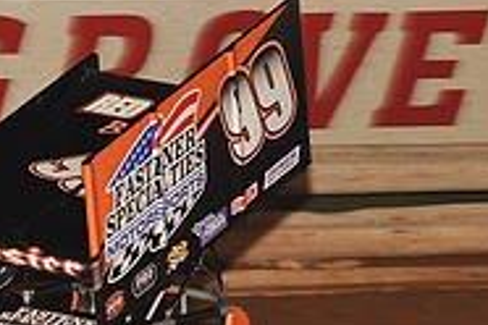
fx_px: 5286
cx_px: 3
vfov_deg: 3.5
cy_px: 343
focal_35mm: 390
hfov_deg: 5.3
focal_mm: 125
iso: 1000
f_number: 6.3
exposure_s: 1/320
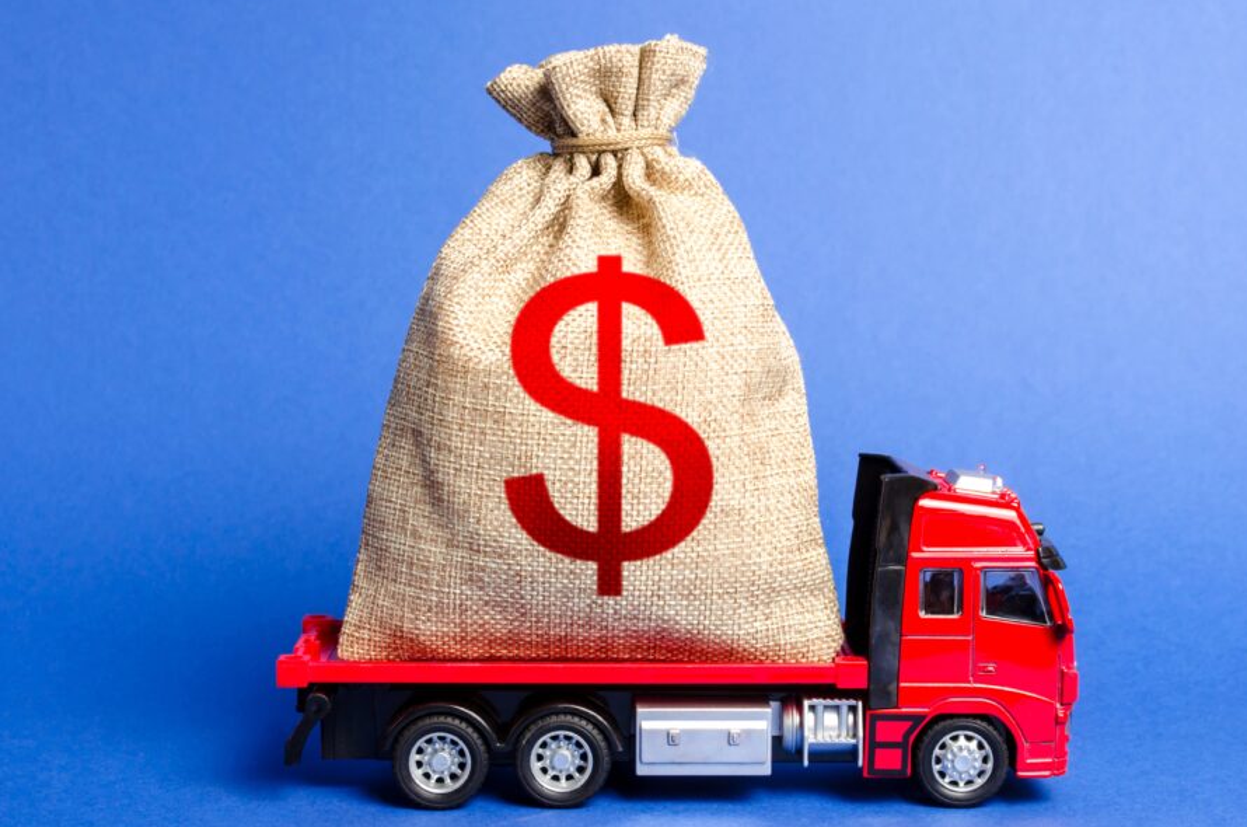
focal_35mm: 69
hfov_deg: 29.3
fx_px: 2386
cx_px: 639
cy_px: 395
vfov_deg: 19.7
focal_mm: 40
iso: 250
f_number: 9
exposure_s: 1/125
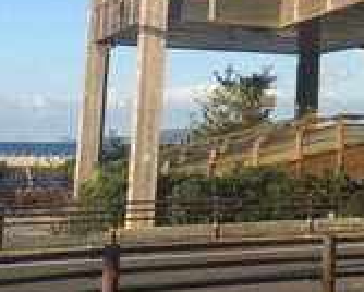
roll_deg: +0.2
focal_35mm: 93
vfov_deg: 16.1
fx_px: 1003
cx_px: 423
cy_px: -34
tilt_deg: +11.5
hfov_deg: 19.5
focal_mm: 4.15
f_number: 2.2
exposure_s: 1/1163
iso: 32
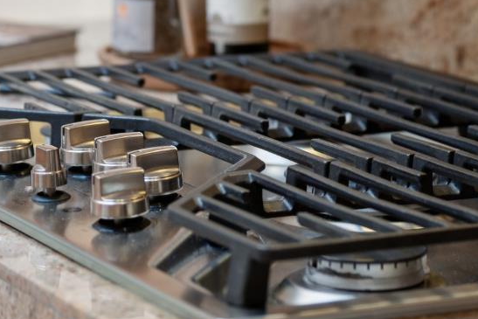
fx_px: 2550
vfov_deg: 7.1
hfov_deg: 10.7
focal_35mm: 192
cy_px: -29
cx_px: 177
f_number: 2.8
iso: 160
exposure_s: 1/100
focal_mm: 70
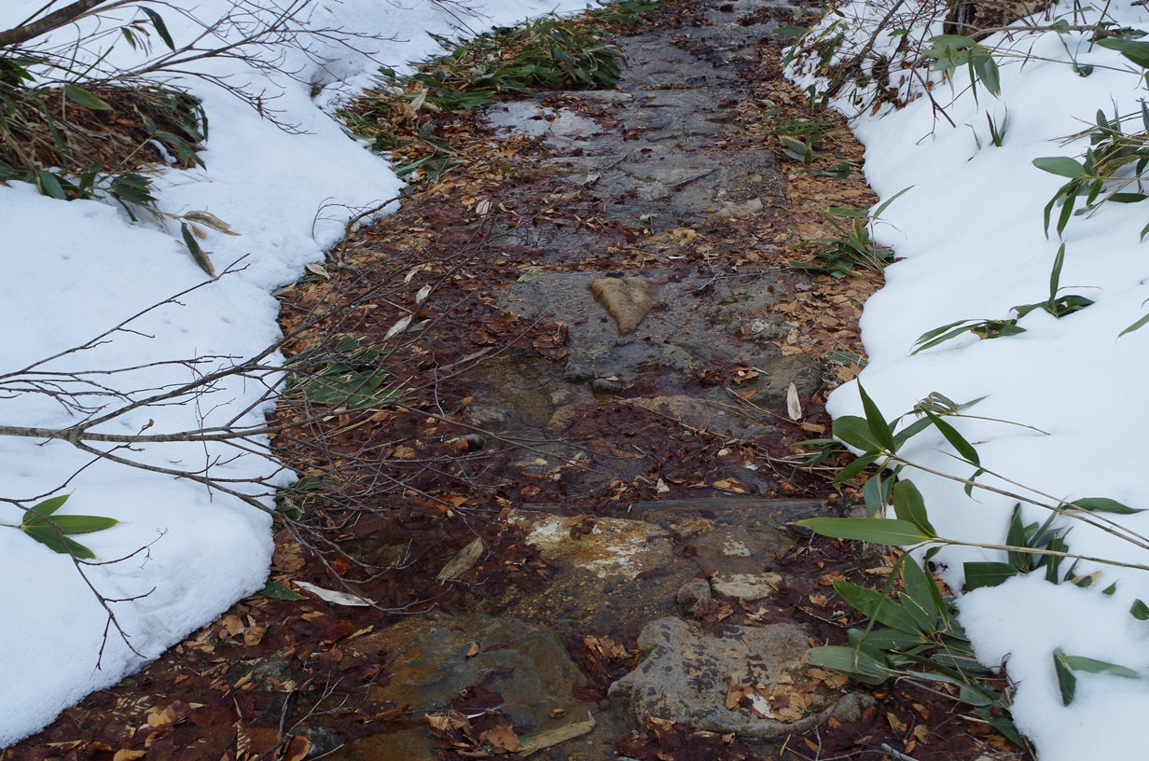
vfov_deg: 31.8
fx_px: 1338
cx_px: 574
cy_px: 380
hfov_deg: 46.5
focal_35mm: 42
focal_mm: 28.13
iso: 200
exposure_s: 1/60
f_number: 7.1
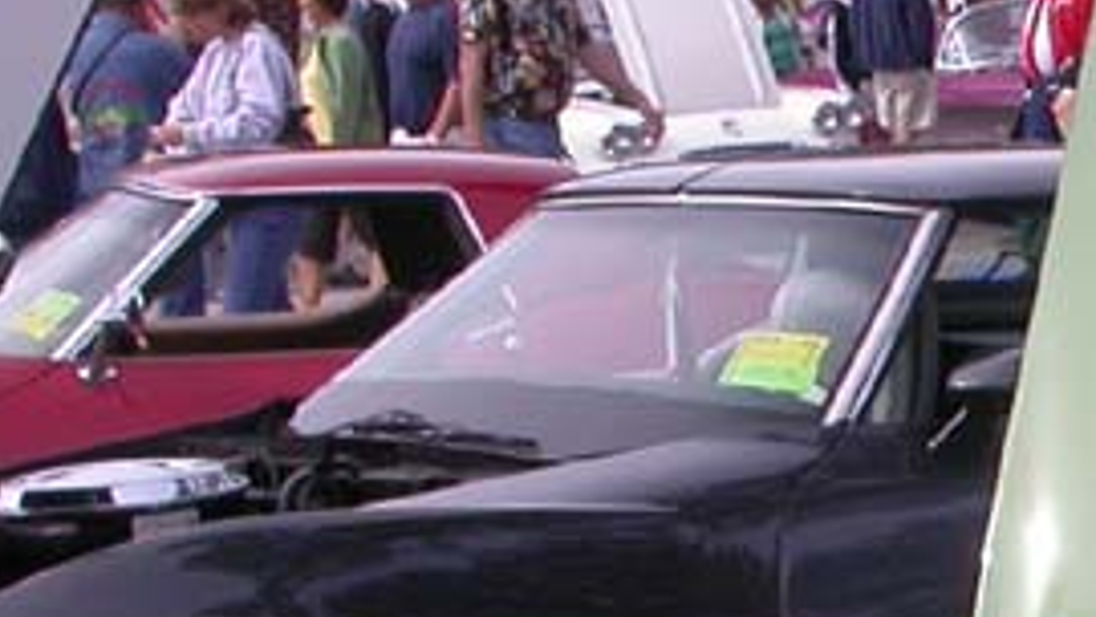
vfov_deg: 7.6
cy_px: 869
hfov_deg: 13.0
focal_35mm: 157
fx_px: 4564
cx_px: 1652
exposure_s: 1/273
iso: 100
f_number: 6.7
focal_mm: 7.85
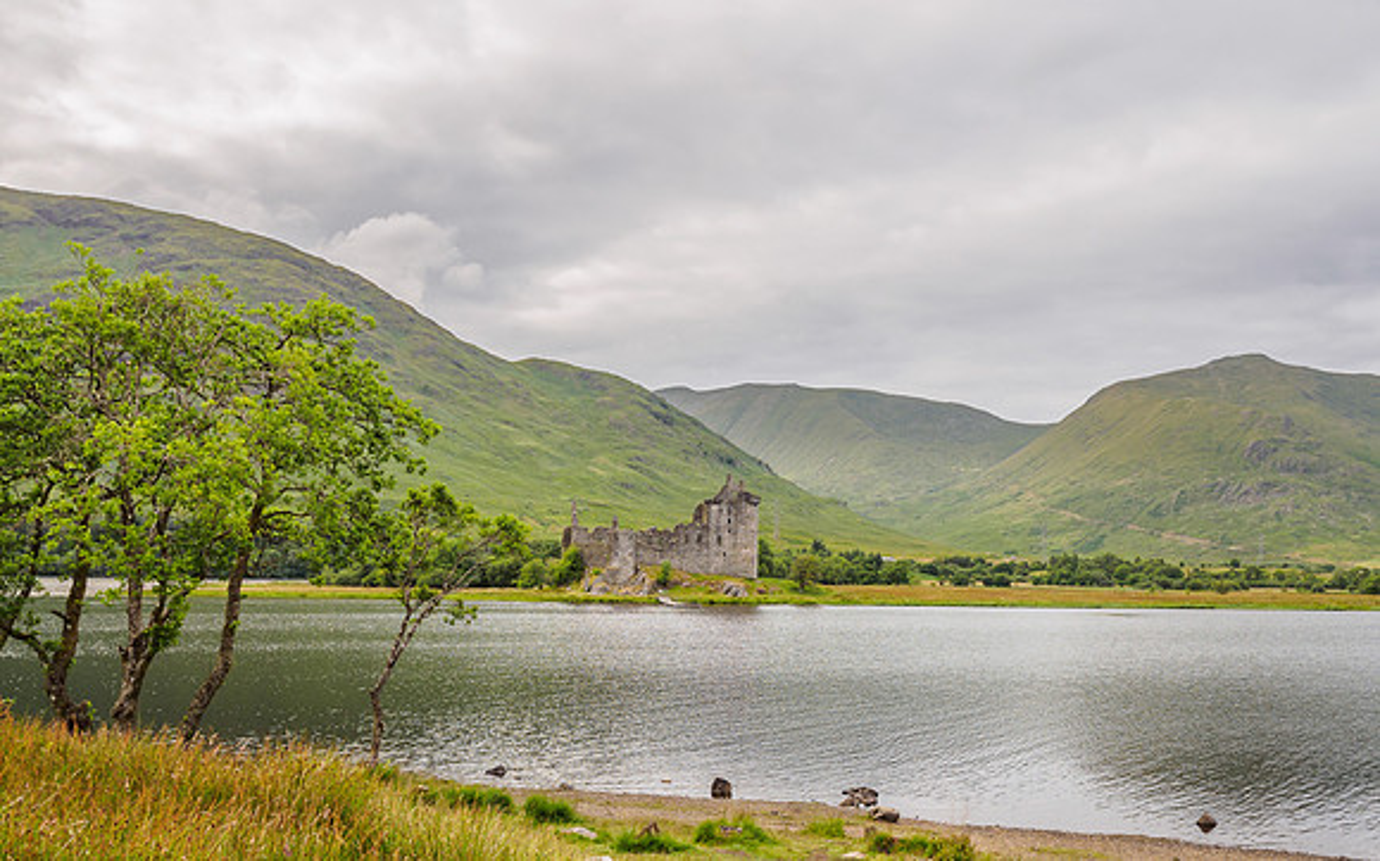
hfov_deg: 60.6
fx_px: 1179
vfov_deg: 39.9
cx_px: 729
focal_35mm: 31
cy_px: 539
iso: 200
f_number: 7.1
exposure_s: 1/125
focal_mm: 14
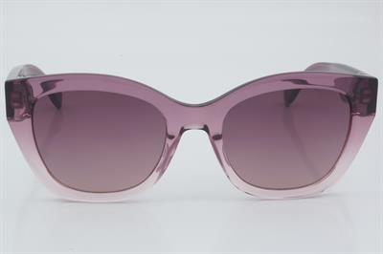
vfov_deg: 16.5
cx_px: 192
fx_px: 877
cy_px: 127
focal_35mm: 82
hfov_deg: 24.6
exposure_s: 1/3
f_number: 32
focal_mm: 55
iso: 100
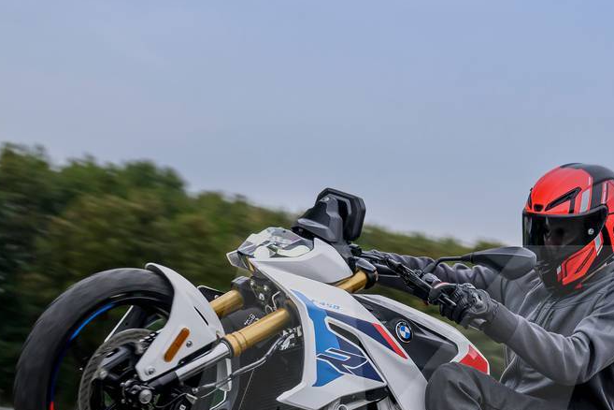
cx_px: 294
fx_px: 2336
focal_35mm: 137
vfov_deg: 9.8
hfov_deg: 15.0
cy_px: 514
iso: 320
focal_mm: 50
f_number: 5.6
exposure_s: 1/250
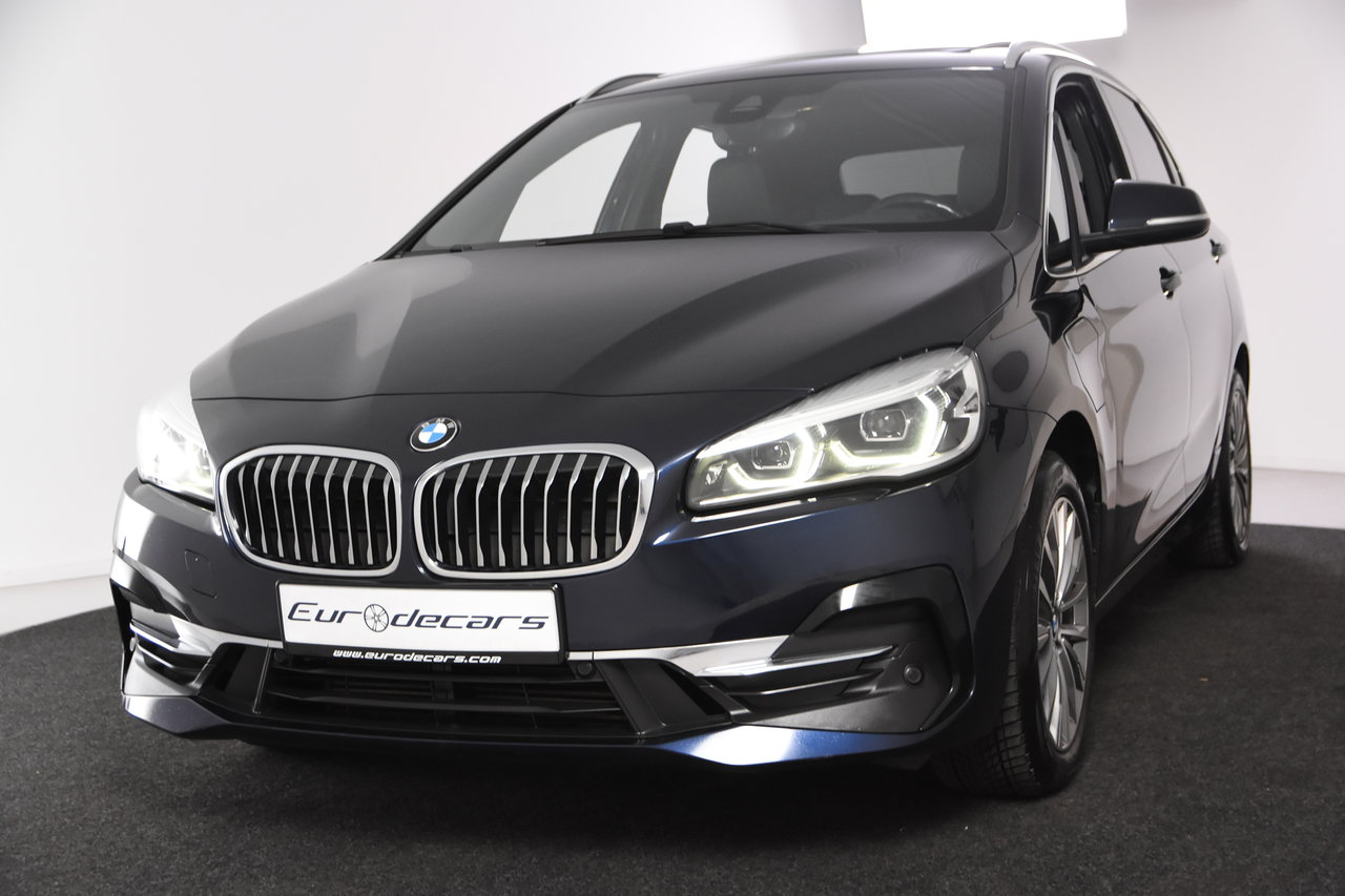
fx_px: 1905
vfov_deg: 26.5
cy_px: 448
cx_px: 672
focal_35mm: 51
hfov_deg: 38.9
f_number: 5
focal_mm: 34
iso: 1600
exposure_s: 1/100
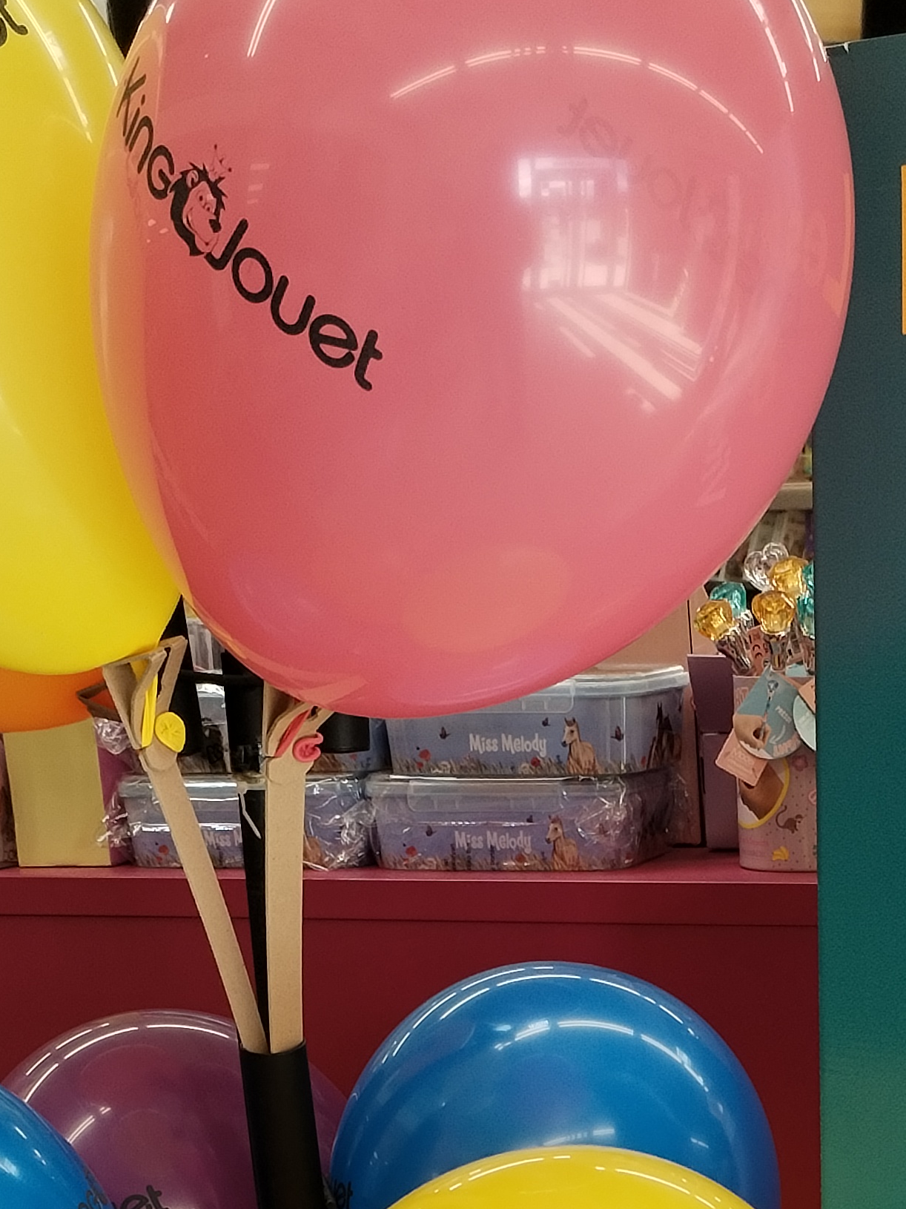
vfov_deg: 21.9
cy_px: 1492
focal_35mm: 82
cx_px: 800
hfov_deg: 17.7
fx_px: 2862
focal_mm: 4.75
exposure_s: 1/100
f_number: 1.8
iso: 159
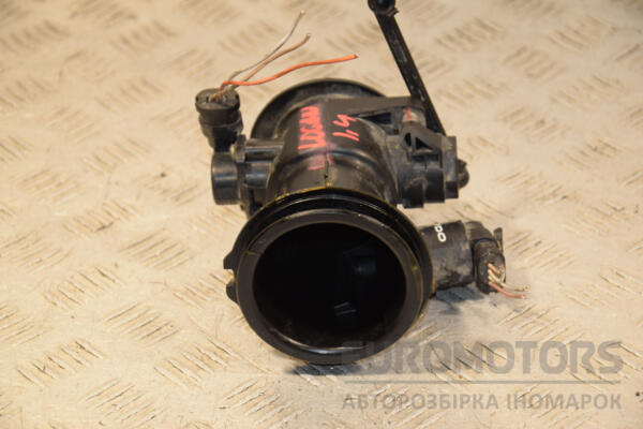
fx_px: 2277
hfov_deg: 16.1
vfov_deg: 10.8
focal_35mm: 128
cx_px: 322
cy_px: 214
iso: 800
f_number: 6.3
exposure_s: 1/200
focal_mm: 85
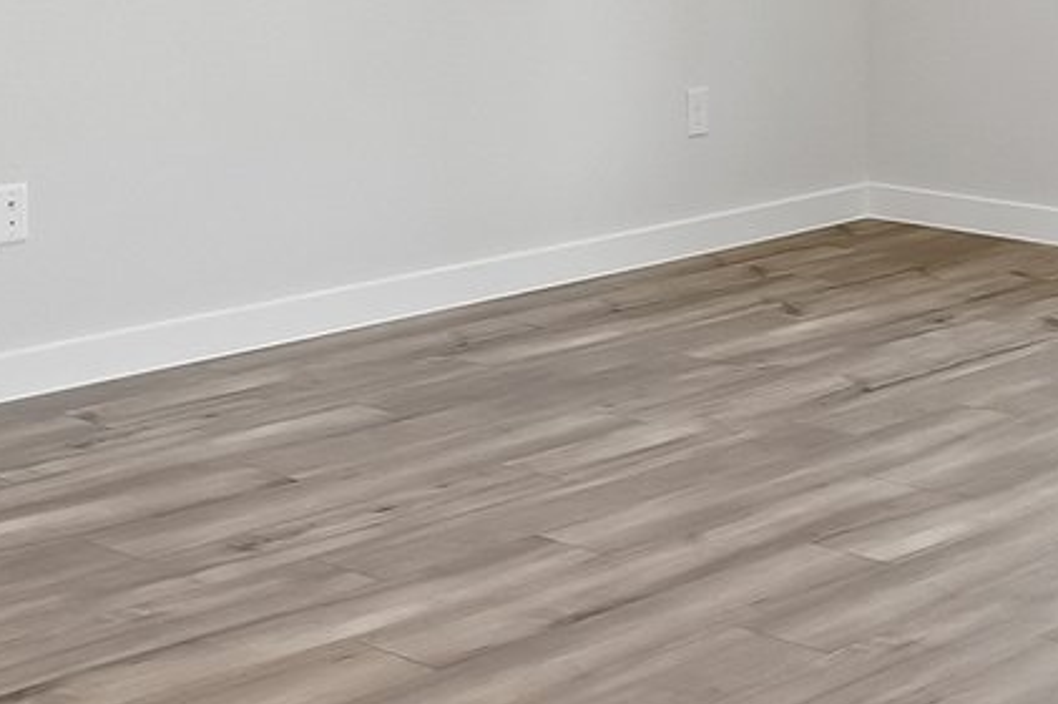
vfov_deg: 17.8
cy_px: -114
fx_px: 2144
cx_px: 789
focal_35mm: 73
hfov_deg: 27.4
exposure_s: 1/30
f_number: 8
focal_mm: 10
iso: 400
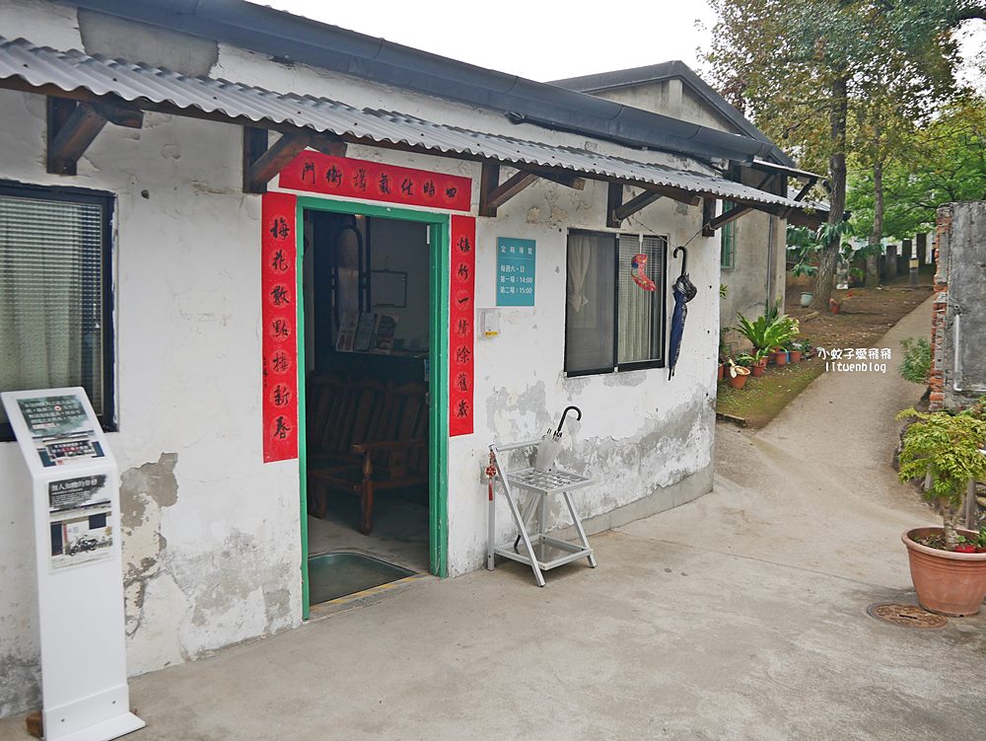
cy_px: 370
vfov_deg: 49.8
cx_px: 493
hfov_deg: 63.4
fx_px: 798
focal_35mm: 28
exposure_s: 1/320
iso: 200
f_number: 3.5
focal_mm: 14
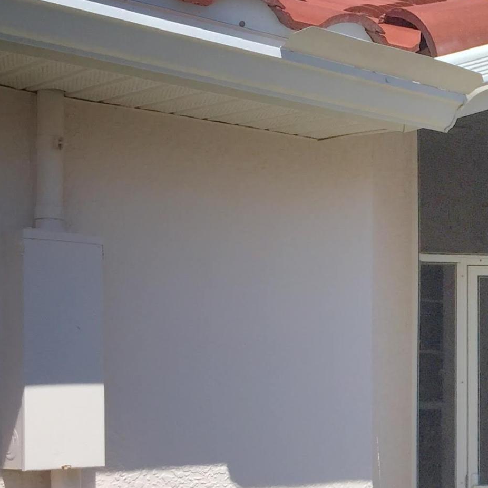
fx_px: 1324
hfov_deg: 18.6
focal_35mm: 83
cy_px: 385
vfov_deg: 20.7
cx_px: 722
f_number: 2.2
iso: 32
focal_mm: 4.15
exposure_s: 1/3597
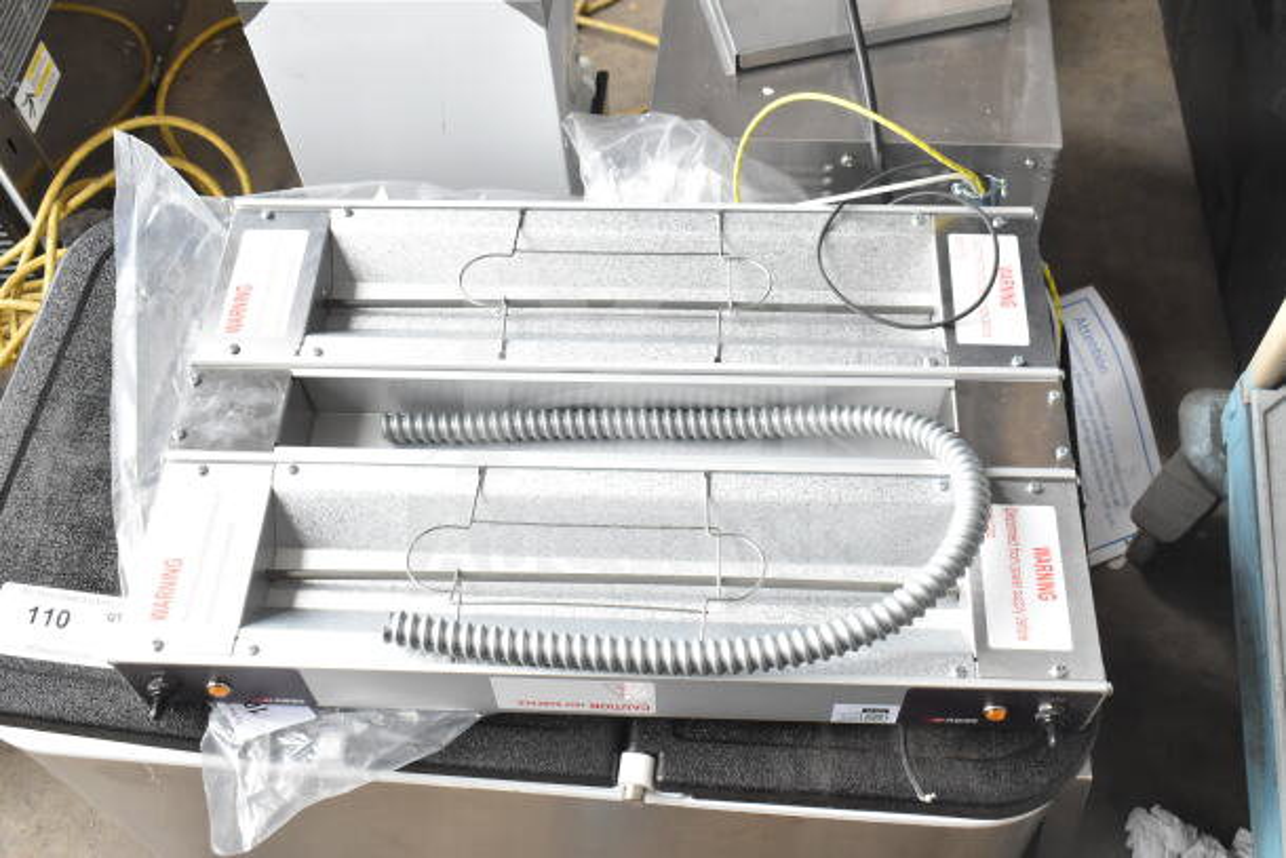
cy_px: 429
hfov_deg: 51.3
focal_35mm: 38
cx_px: 643
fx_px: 1340
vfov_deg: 35.5
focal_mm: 25
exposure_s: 1/160
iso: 1600
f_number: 6.3
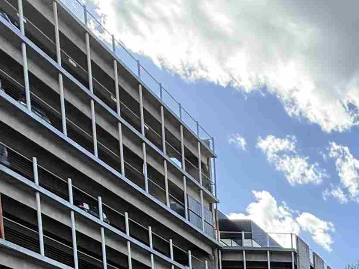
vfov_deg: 19.8
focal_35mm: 52
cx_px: 540
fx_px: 539
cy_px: 494
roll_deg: +2.0
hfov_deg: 26.5
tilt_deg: -6.3
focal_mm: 2.22
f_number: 2.2
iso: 50
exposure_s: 1/751
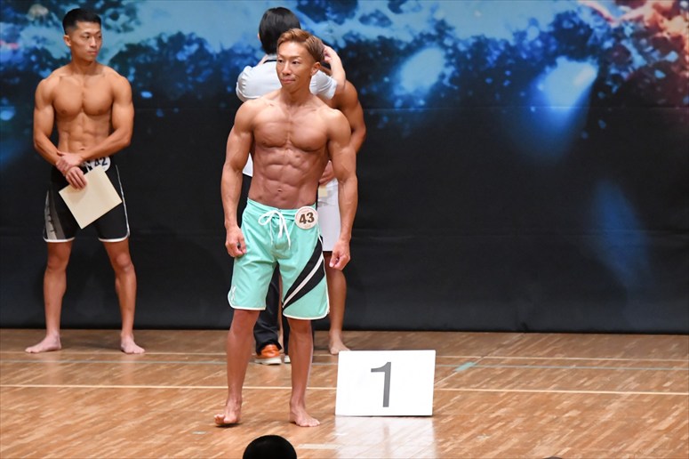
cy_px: 230
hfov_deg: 6.9
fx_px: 5739
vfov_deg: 4.6
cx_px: 344
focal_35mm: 300
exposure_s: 1/400
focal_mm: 200
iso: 8000
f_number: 5.6
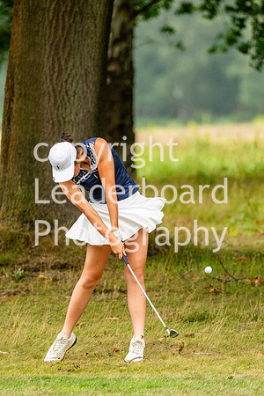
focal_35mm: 450
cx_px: 132
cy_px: 198
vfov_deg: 4.6
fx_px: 4950
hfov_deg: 3.1
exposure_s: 1/3200
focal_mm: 300
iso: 800
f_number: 4
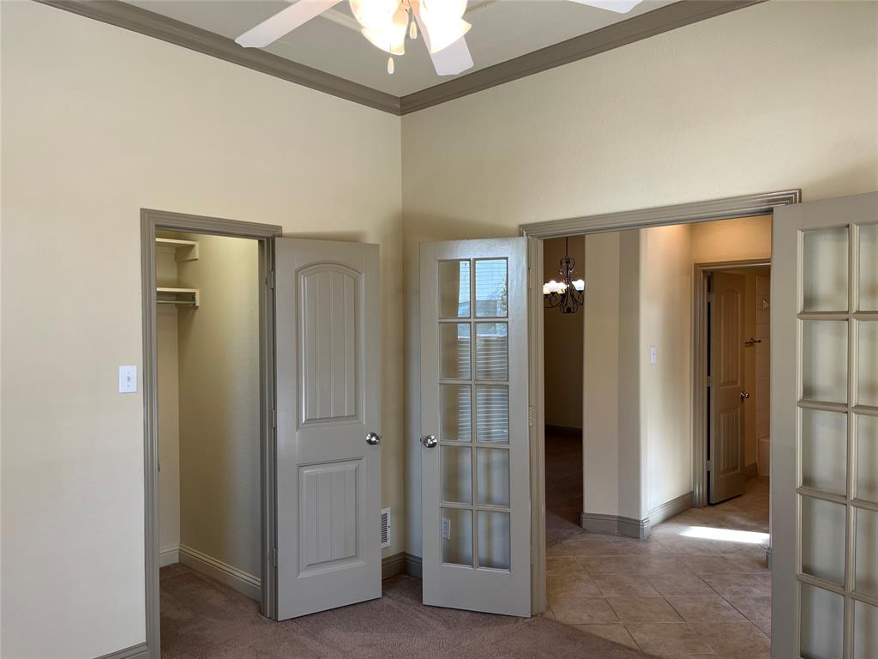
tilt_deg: -0.9
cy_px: 330
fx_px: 659
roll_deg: +0.8
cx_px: 439
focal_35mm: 26
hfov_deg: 67.3
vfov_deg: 53.1
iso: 80
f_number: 1.6
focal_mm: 5.1
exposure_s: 1/120
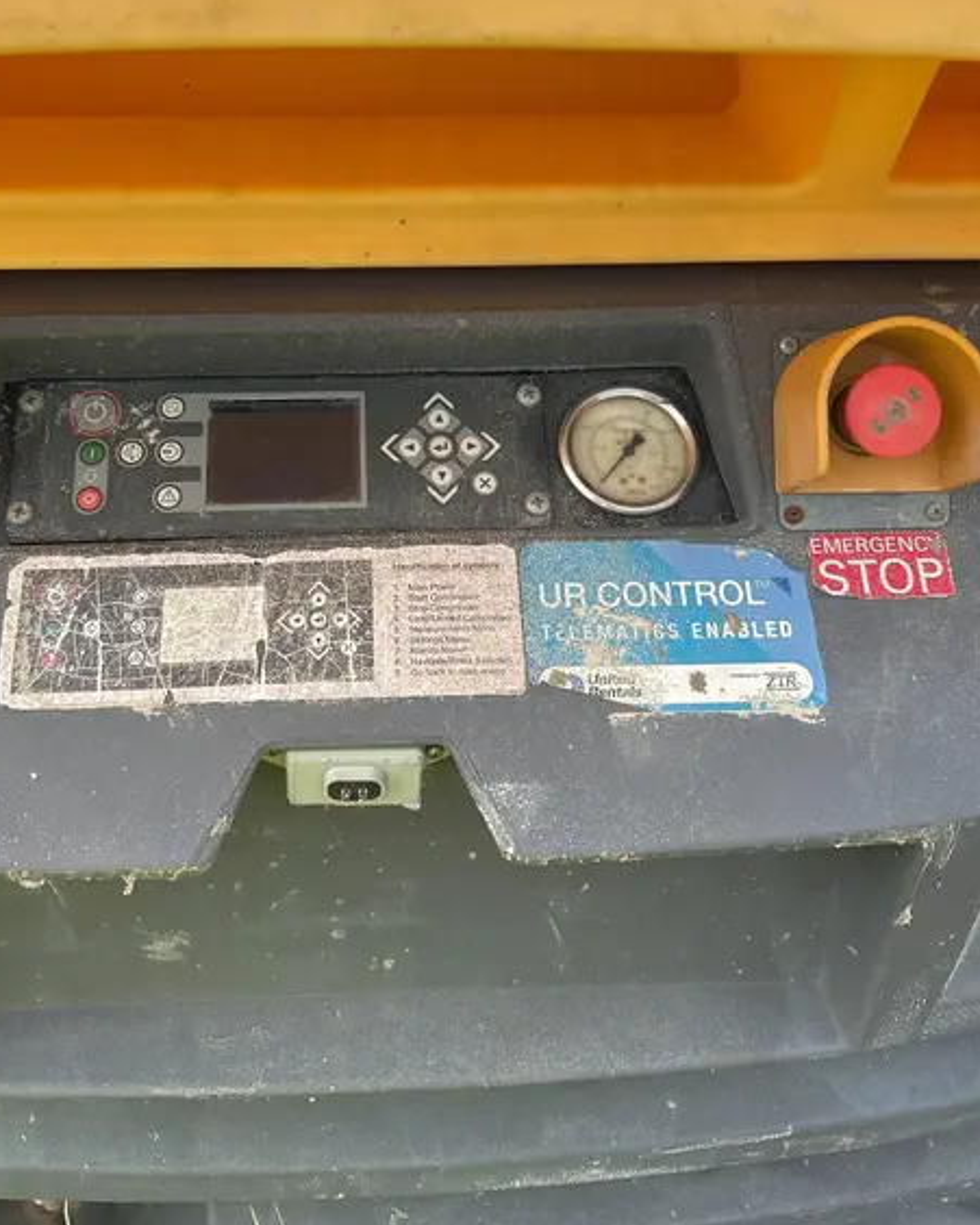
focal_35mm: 33
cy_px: 440
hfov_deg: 44.3
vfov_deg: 53.5
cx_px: 398
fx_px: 1197
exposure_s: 1/2208
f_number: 1.5
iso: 50
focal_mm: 5.7
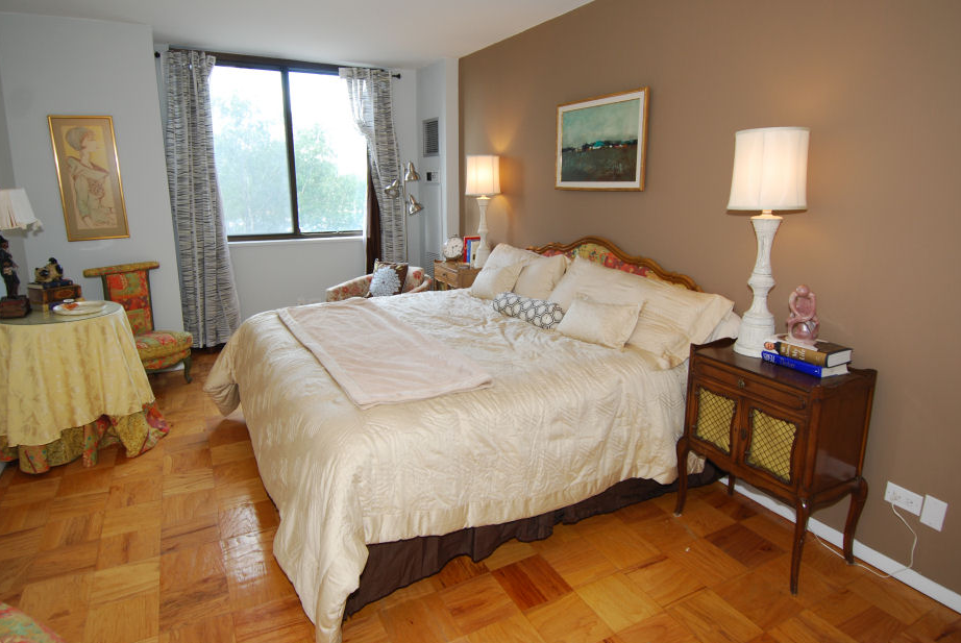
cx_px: 454
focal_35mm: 20
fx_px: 534
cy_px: 290
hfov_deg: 83.8
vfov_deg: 61.9
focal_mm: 12
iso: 200
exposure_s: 1/60
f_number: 4
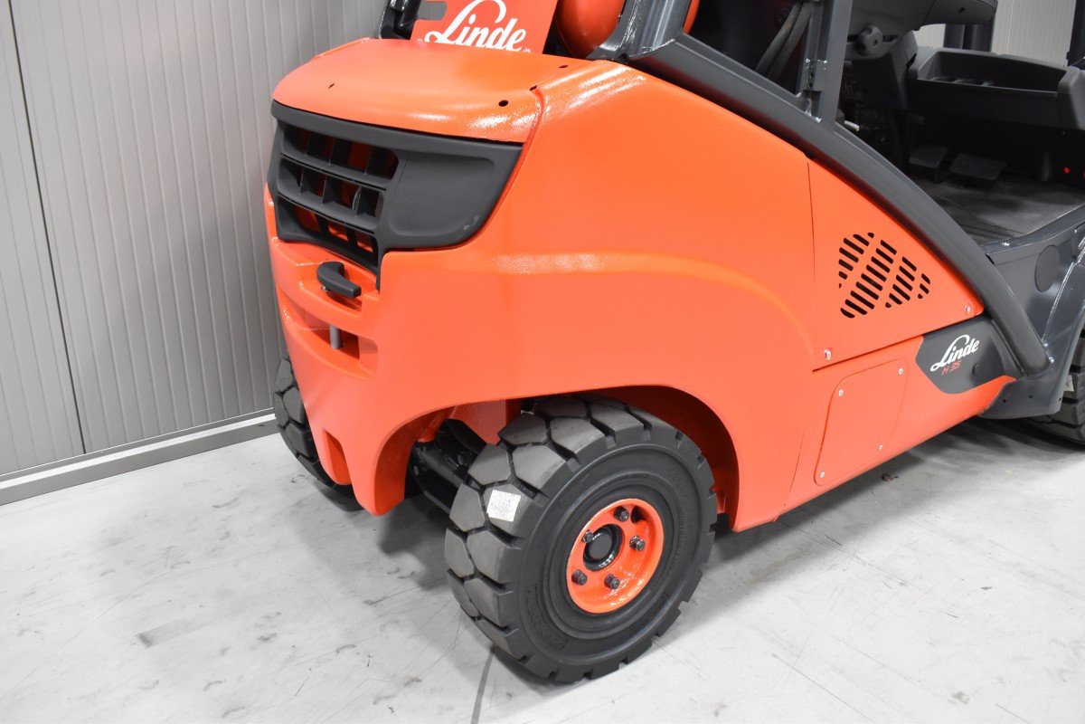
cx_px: 542
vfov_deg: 38.4
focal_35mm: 34
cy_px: 362
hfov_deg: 55.1
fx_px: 1040
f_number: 5
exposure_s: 1/25
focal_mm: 23
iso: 1600
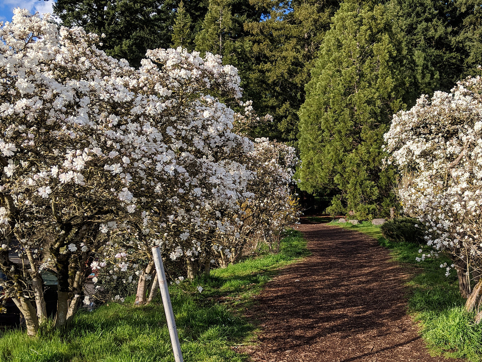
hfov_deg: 47.3
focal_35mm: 39
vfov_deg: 36.8
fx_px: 543
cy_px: 206
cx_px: 308
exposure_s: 1/2924
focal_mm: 4.44
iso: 54
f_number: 1.8
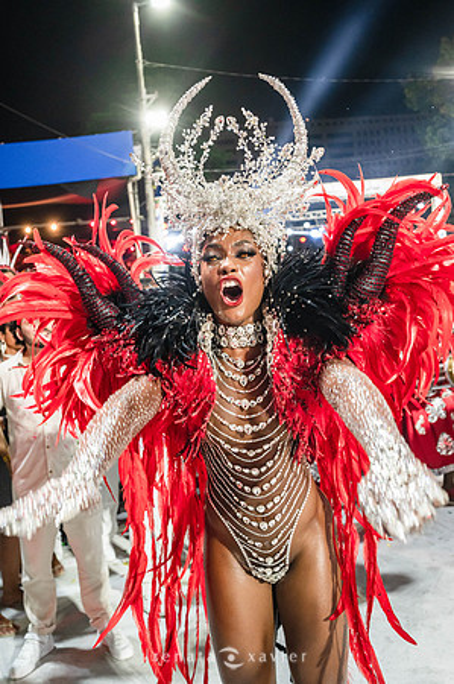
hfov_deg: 43.5
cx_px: 227
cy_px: 342
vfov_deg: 62.0
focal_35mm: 30
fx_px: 569
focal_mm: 30
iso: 4000
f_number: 4
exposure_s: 1/250
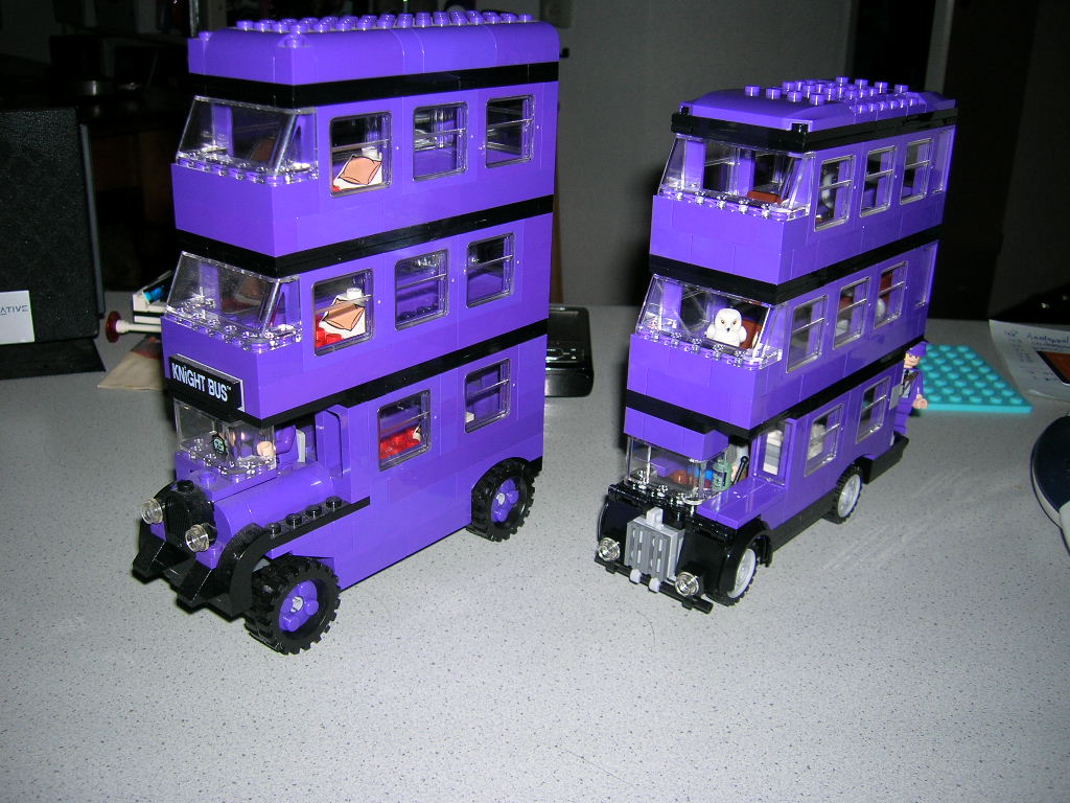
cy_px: 402
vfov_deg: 41.8
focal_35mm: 34
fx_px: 1051
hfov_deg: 54.0
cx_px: 535
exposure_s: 1/60.1
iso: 50
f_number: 2.9
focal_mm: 5.7
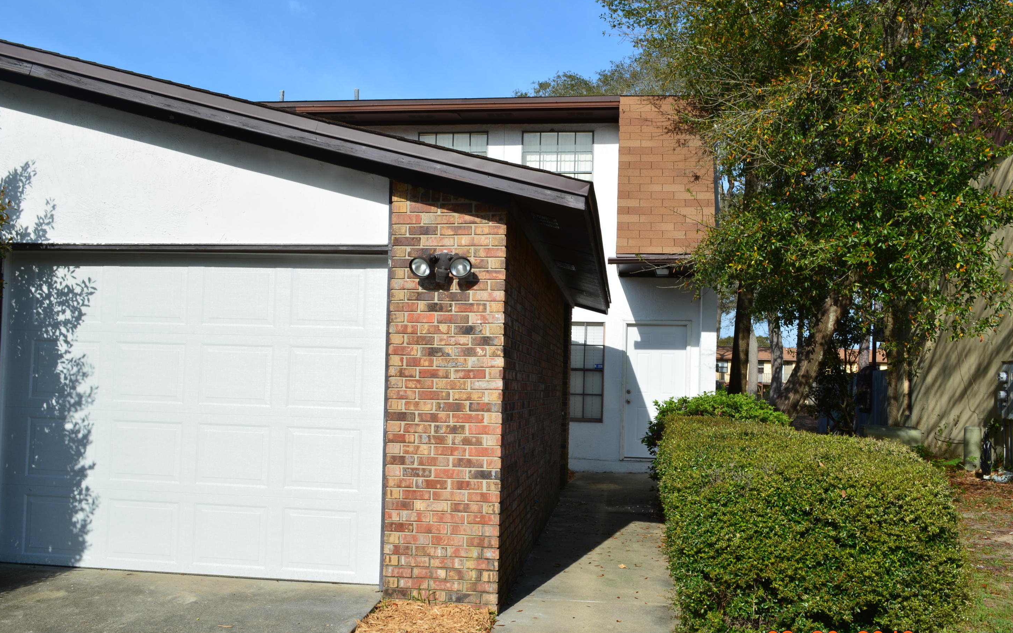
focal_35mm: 35
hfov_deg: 55.3
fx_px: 966
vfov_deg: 36.3
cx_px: 492
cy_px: 343
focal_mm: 22
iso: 125
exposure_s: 1/125
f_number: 11
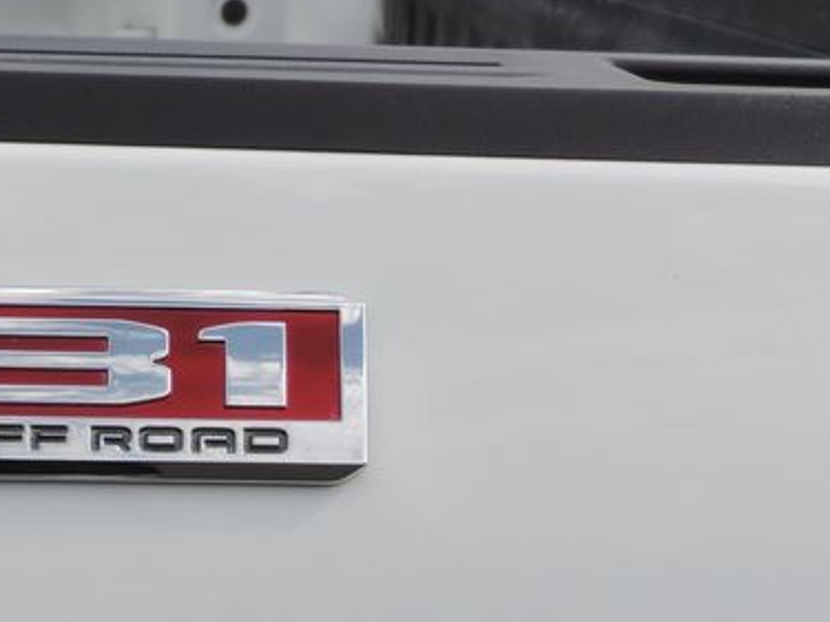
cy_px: 711
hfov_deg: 23.2
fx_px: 1966
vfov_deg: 17.3
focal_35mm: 82
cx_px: 80
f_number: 3
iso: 80
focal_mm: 4.3
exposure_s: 1/1250
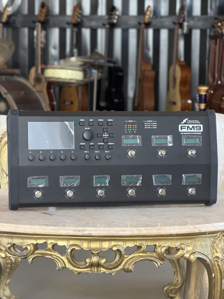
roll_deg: -1.3
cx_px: 112
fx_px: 863
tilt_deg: -6.9
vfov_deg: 19.6
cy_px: 150
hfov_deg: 14.8
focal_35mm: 100
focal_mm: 16.89
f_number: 2.8
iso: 320
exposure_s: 1/121
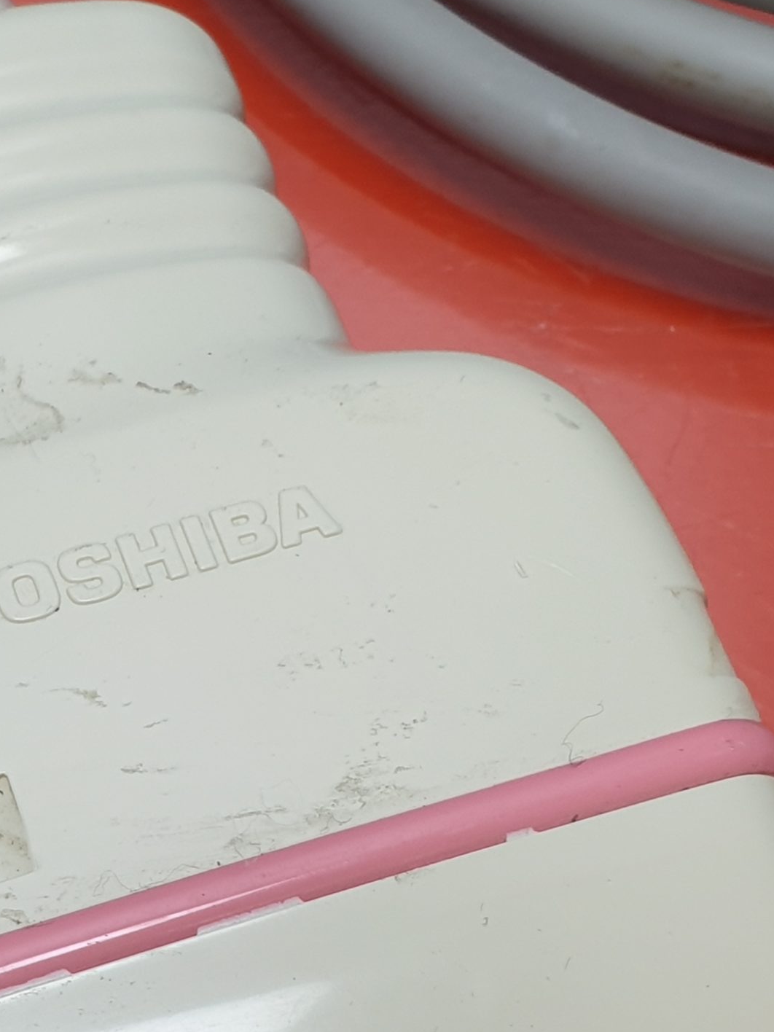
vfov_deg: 39.2
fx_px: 1401
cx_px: 215
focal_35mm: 47
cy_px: 794
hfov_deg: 30.5
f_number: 2.4
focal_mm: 4.3
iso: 64
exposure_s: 1/50
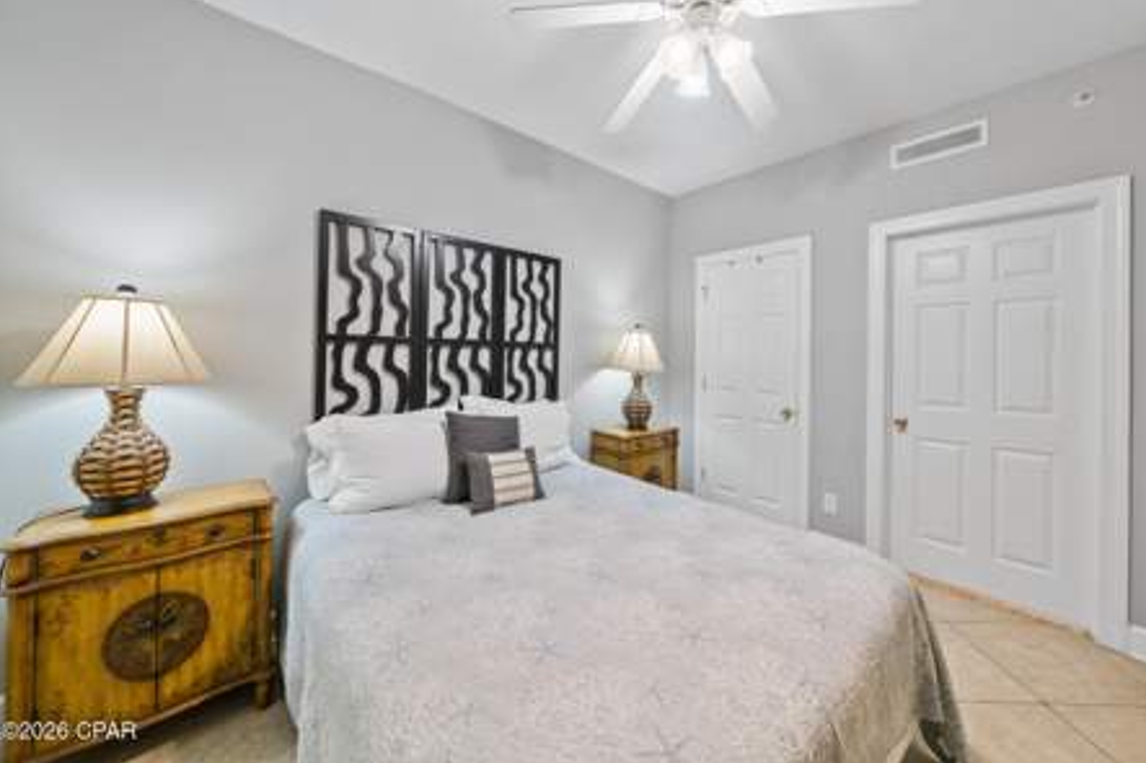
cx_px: 618
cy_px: 352
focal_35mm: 13
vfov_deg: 85.2
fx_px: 414
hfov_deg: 108.1
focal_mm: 12
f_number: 7.1
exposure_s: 1/4
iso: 500
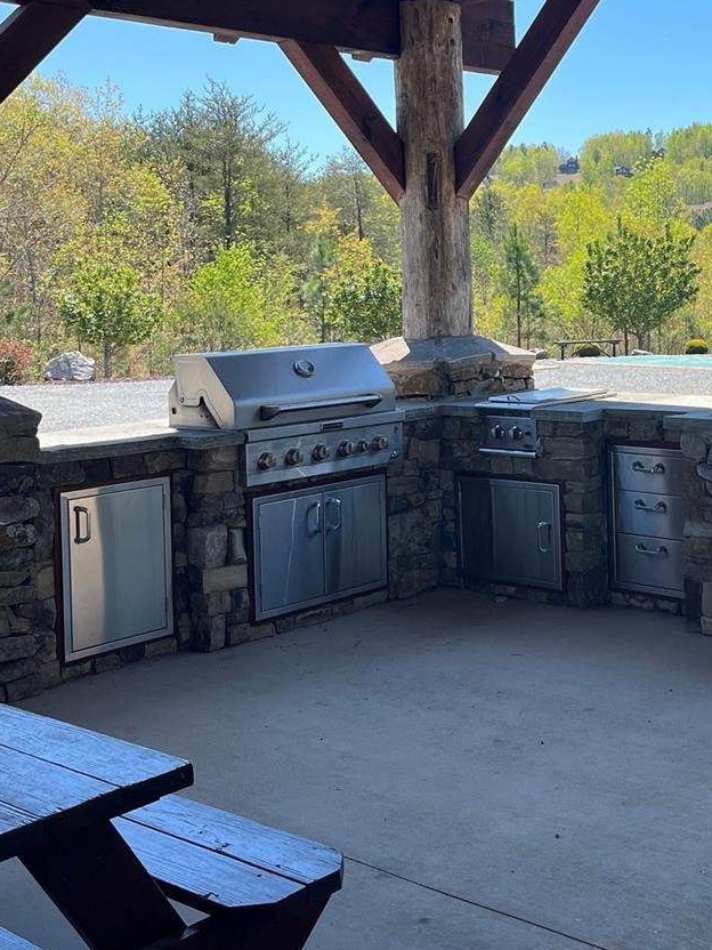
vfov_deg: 39.1
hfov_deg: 29.4
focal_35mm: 48
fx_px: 1316
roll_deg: +1.9
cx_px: 590
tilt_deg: -2.0
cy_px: 307
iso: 50
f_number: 1.6
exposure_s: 1/1441
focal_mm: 5.1
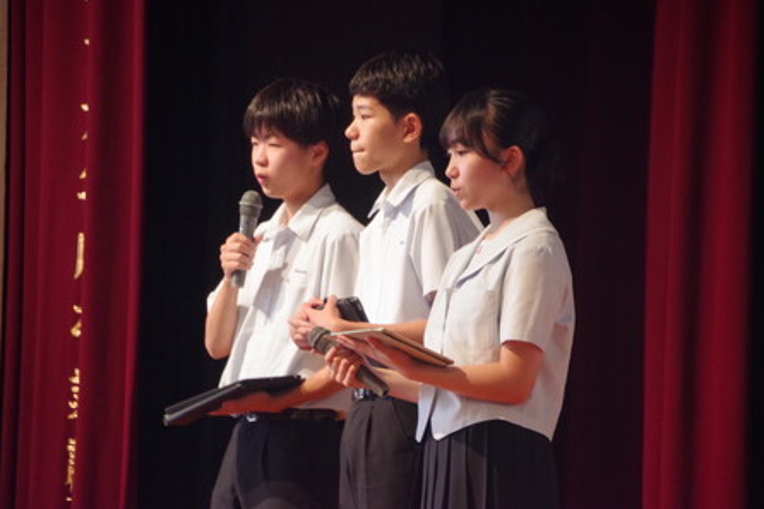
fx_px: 6746
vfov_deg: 4.3
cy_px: 254
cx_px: 380
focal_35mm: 318
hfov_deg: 6.5
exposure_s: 1/80
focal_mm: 210
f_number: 6.3
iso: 6400
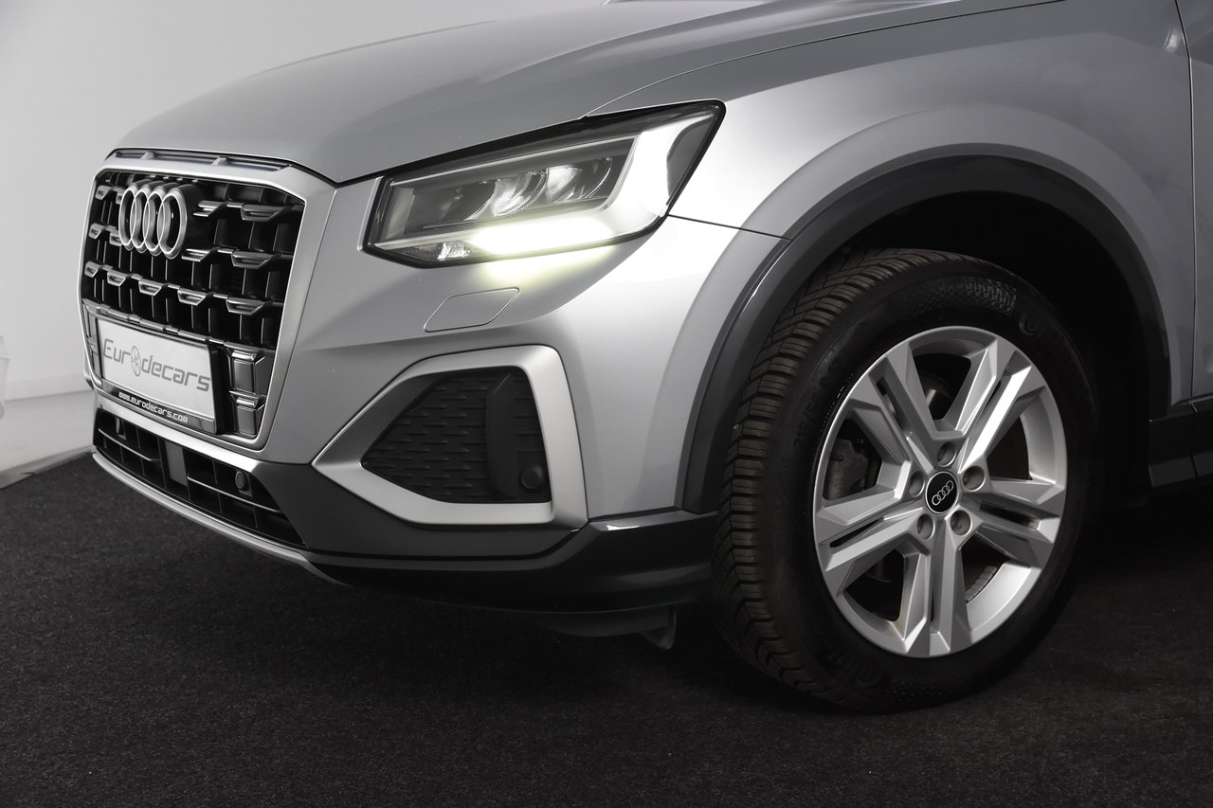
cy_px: 404
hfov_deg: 35.1
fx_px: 1920
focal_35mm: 57
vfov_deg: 23.8
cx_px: 606
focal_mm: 38
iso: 1600
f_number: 5.6
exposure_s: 1/125
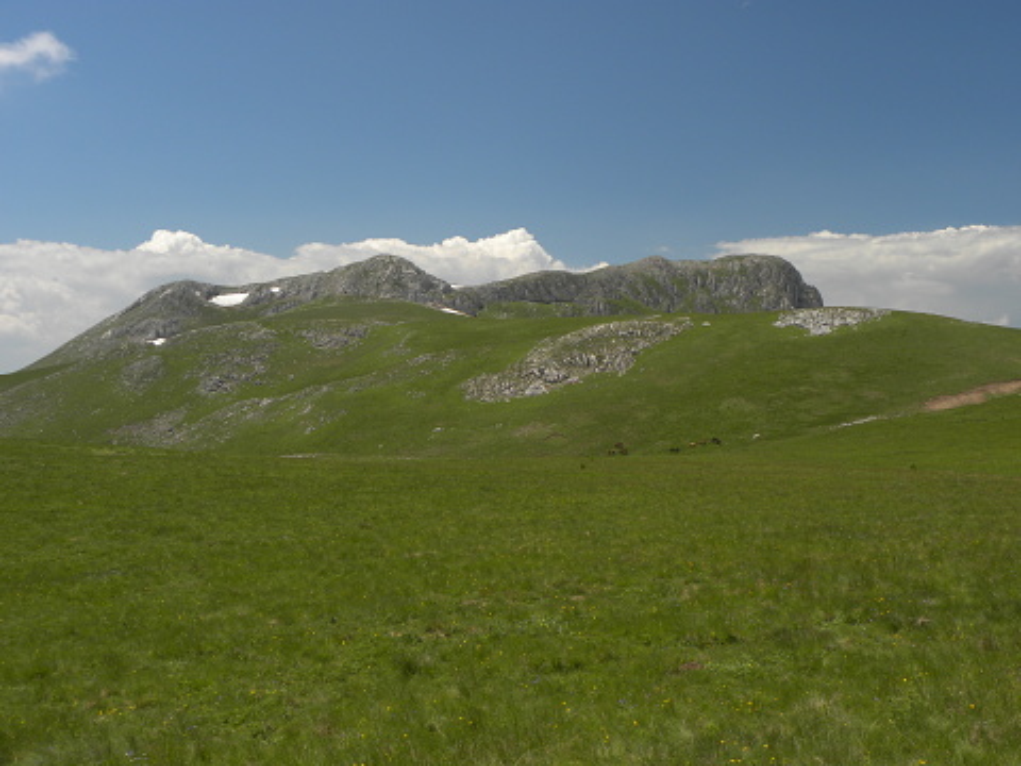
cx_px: 510
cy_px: 383
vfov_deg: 35.1
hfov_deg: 45.8
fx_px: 1209
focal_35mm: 41
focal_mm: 7.3
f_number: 3.5
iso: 64
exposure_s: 1/250
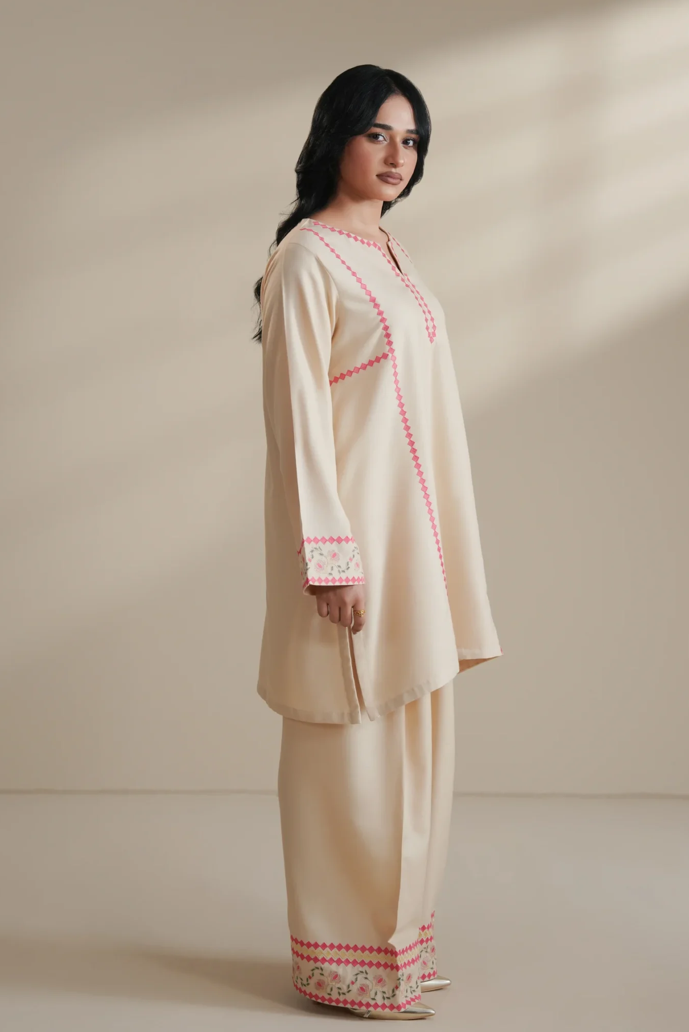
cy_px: 421
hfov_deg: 15.4
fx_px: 2554
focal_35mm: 89
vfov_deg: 22.8
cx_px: 354
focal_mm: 70
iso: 500
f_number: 3.5
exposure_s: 1/320
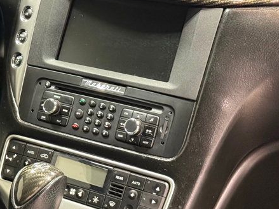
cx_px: -32
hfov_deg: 17.0
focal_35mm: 112
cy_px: 61
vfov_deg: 13.2
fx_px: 902
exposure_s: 1/30
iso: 400
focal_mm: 6.76
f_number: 1.78
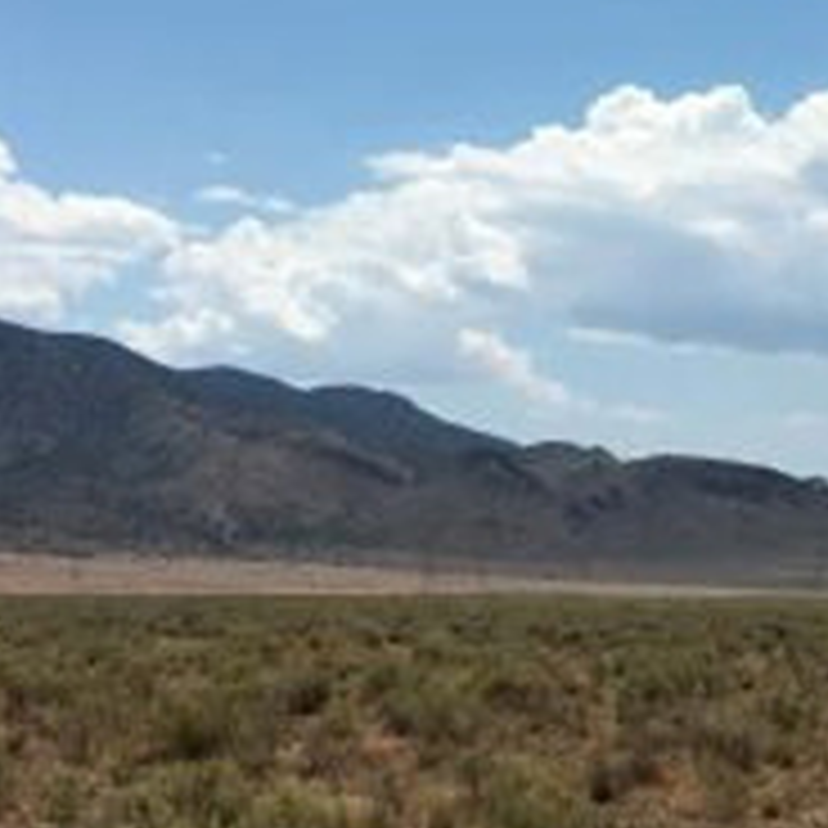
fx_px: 2409
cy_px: 328
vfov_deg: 19.5
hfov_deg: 19.1
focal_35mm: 89
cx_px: 778
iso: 25
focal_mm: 4.15
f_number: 2.2
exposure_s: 1/3205
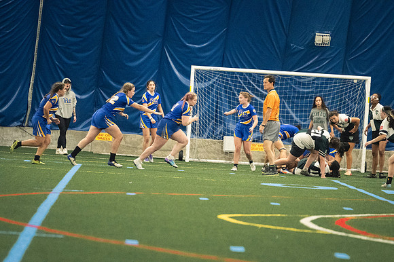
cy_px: 131
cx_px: 197
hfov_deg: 6.9
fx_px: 3281
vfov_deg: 4.6
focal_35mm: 300
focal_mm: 200
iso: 12800
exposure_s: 1/500
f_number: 2.8
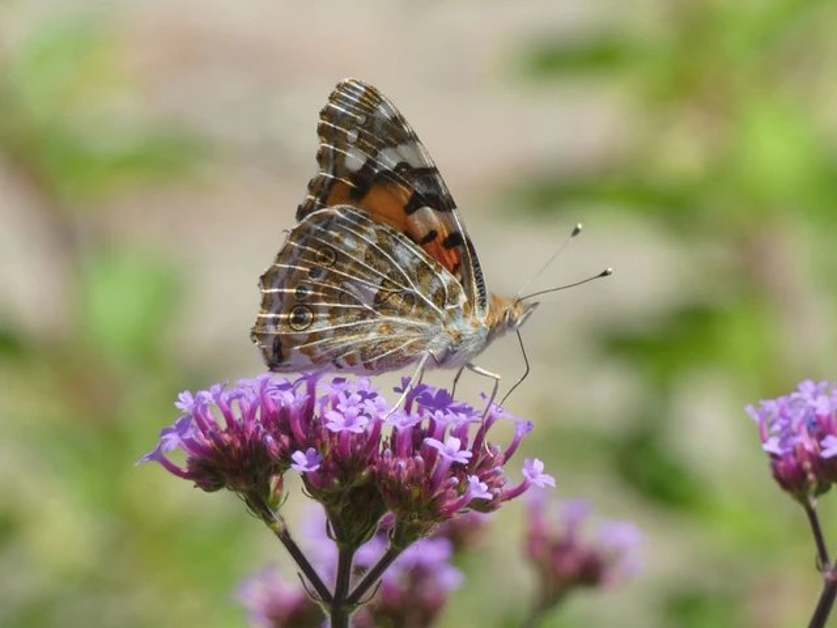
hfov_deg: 5.8
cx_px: 418
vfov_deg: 4.4
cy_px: 314
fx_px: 8197
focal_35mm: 339
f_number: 5.6
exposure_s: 1/100
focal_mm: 60.8
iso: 80
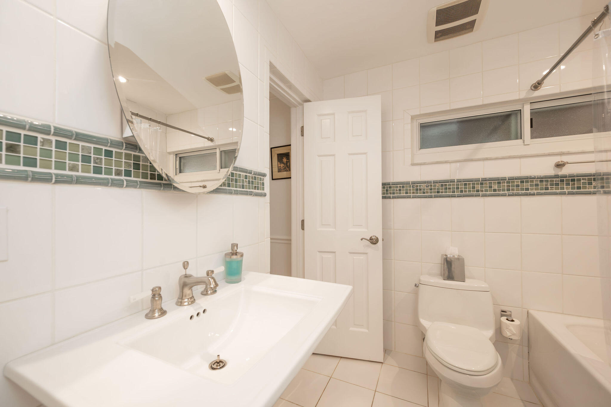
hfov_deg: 104.3
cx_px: 306
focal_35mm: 14
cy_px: 204
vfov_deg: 81.2
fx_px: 238
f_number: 8
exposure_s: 1/50
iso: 1000
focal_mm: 14
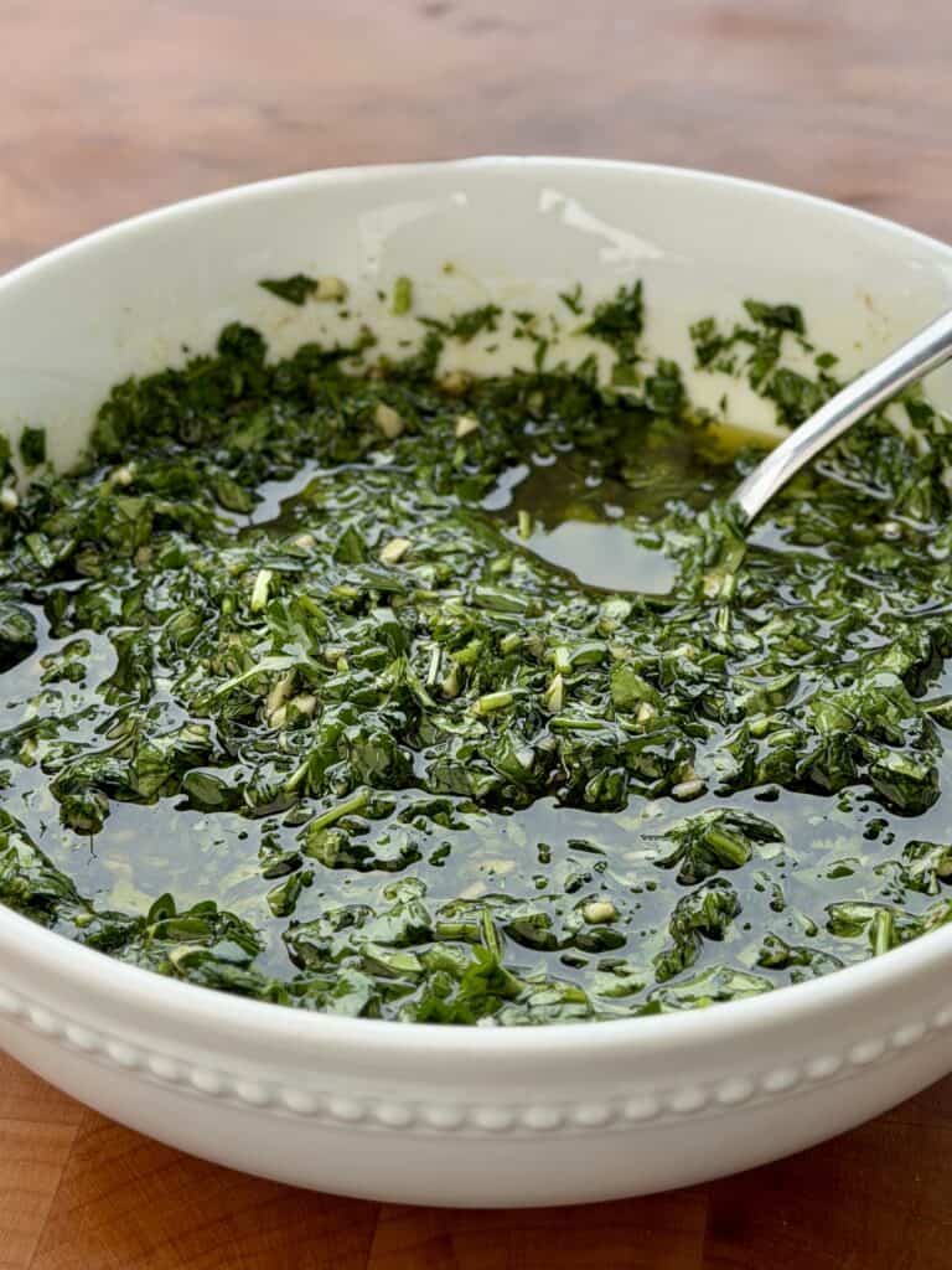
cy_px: 635
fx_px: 1760
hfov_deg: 30.3
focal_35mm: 48
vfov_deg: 39.7
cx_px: 476
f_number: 1.78
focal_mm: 6.76
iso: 64
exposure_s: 1/1377
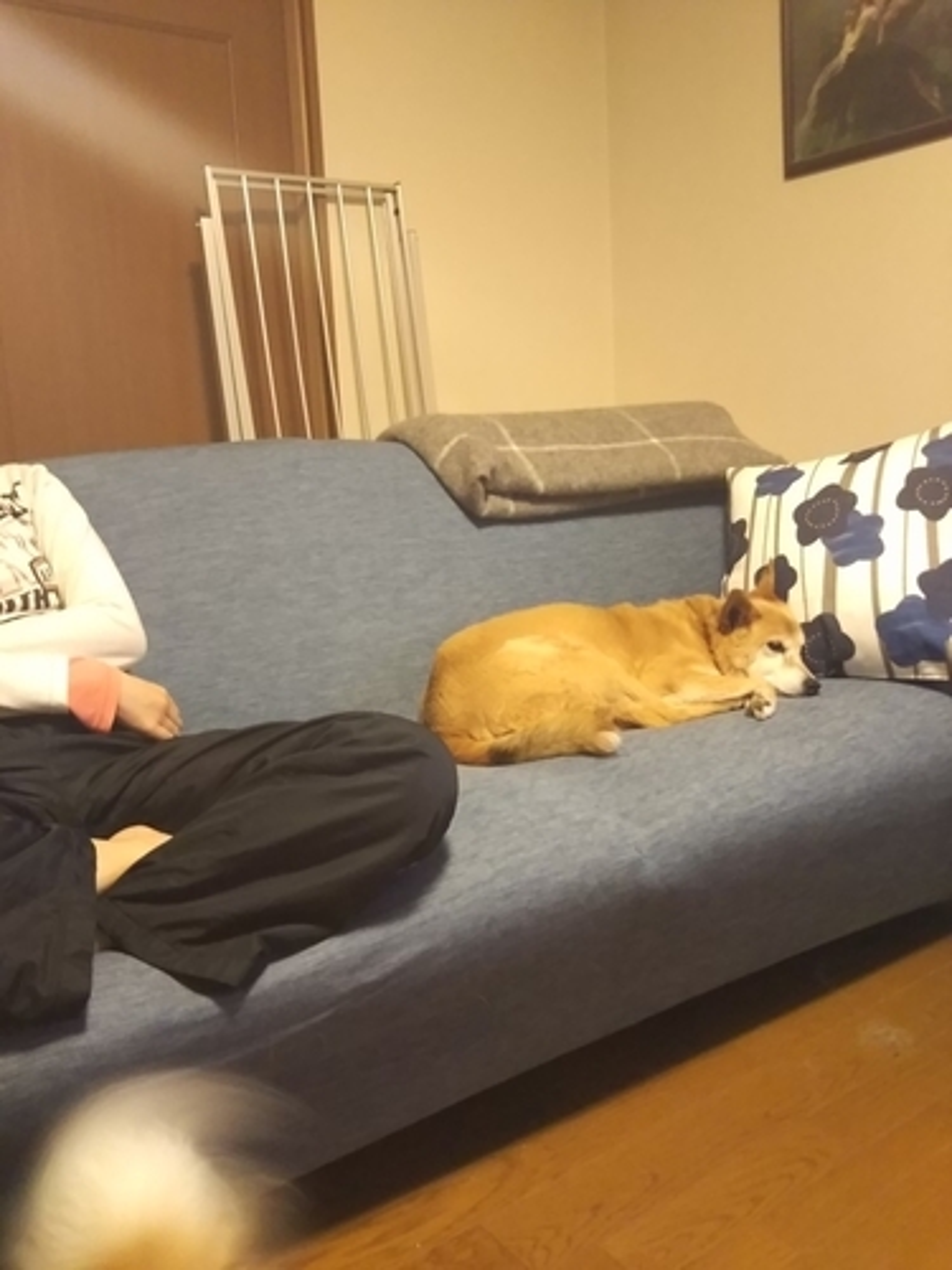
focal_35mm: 30
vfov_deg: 60.0
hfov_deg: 46.8
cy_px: 635
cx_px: 476
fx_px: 1100
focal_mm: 4
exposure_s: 1/9
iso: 640
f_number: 2.2
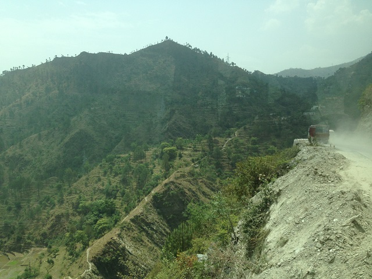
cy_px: 140
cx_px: 186
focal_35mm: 33
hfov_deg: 55.4
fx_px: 355
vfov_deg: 42.9
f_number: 2.4
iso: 50
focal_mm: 4.13
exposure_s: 1/1355
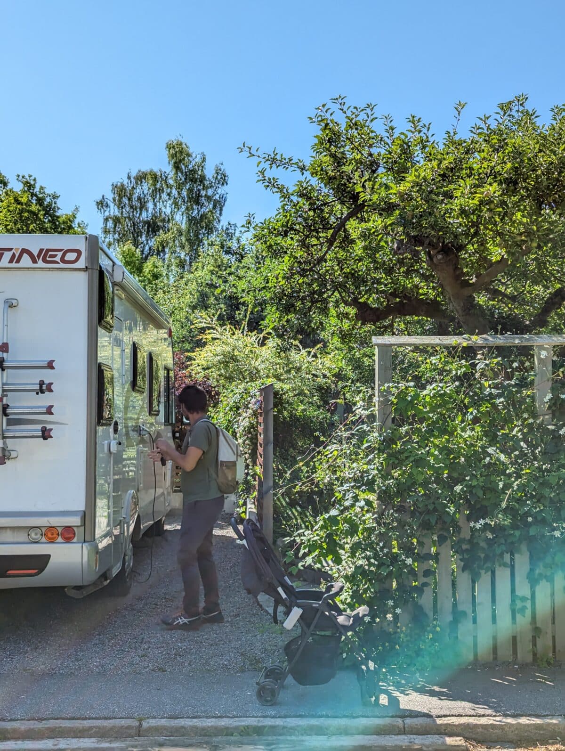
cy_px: 376
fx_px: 1042
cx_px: 282
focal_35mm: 48
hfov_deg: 30.3
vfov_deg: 39.6
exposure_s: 1/2232
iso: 45
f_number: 1.85
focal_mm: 6.81
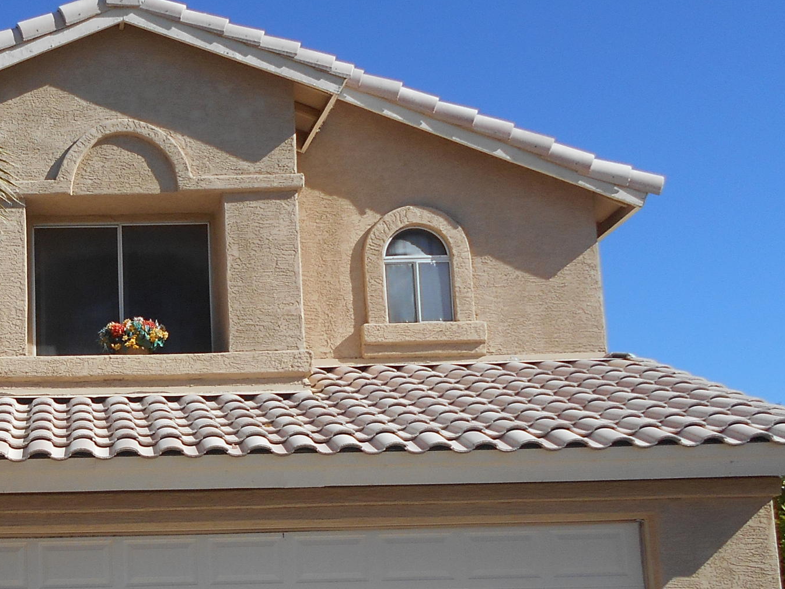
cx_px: 11
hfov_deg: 30.9
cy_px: 447
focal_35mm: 58
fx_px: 1315
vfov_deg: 24.9
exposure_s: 1/1000
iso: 80
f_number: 3.2
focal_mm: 4.6
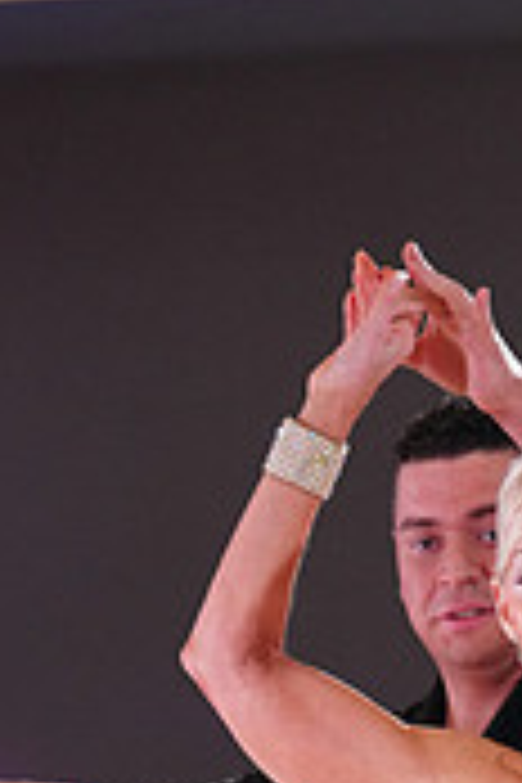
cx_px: 646
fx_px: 8917
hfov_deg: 3.3
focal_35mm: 410
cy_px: 1215
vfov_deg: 5.0
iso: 2500
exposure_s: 1/500
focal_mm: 123
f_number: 2.8
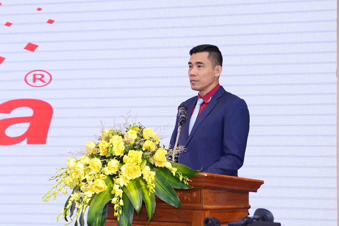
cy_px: 113
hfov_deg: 19.5
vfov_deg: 13.0
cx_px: 170
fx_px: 989
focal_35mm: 105
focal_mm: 70
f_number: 4
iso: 1600
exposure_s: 1/160
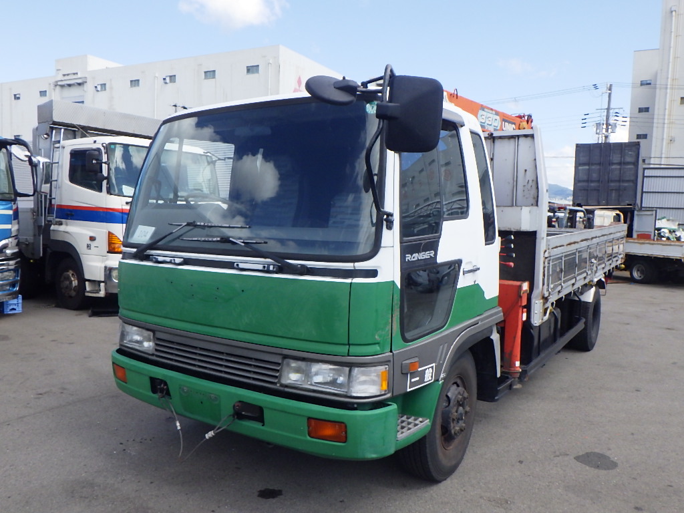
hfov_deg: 63.4
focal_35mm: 28
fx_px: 553
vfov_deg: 49.7
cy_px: 256
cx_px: 342
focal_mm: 5
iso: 250
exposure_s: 1/800
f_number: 4.2
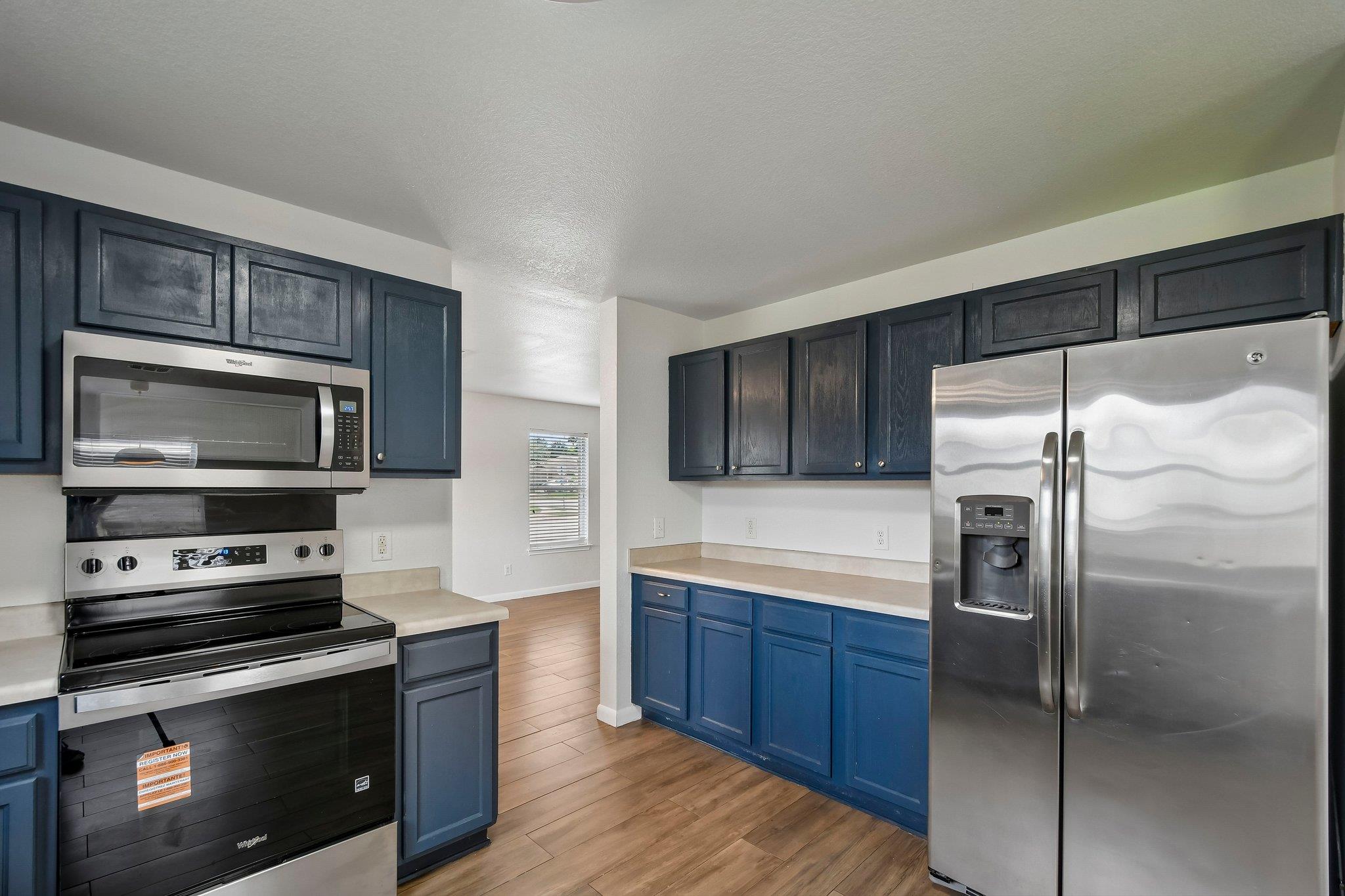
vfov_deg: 77.3
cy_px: 448
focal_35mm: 15
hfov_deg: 100.4
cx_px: 672
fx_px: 560
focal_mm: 10
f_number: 8
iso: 400
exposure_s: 1/25
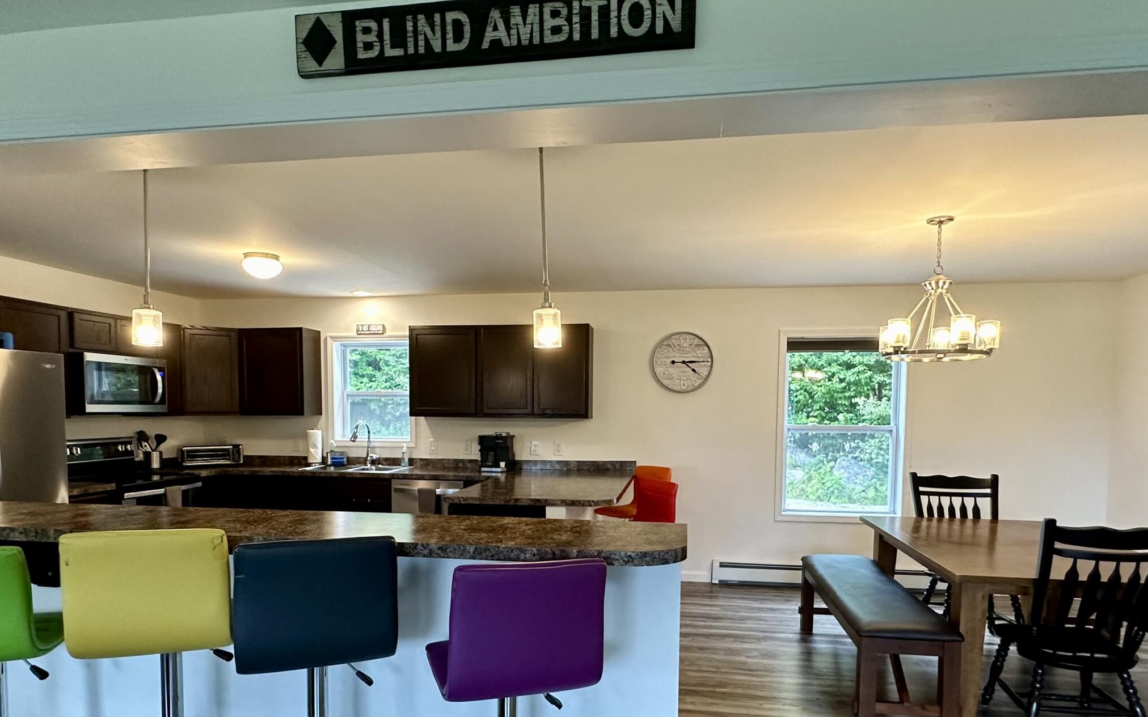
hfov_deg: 79.7
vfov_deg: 54.4
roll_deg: -0.2
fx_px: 688
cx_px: 577
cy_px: 451
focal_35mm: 22
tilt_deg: -3.0
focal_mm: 2.22
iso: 250
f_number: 2.2
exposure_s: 1/120
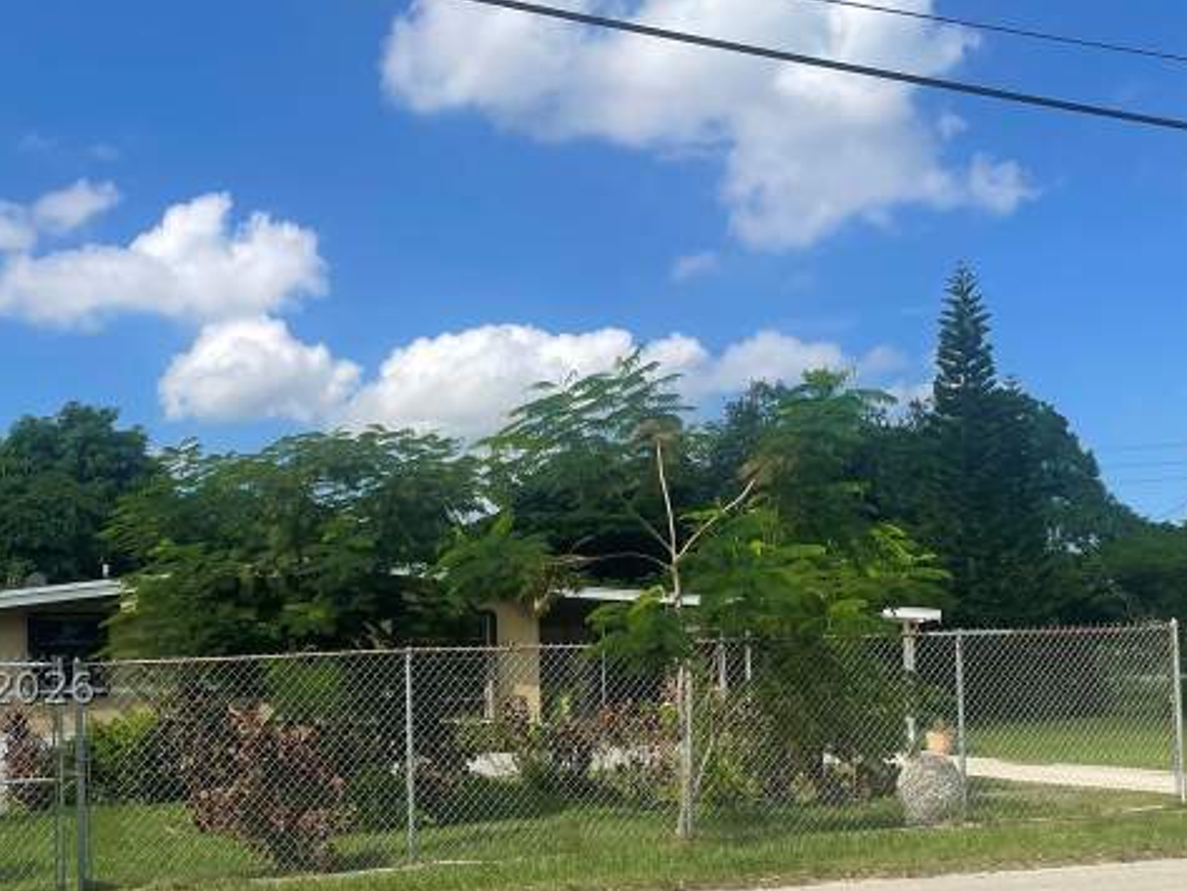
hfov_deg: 42.7
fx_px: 1509
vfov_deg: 32.2
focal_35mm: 44
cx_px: 479
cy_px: 688
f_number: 1.6
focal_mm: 4.2
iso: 32
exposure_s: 1/4464
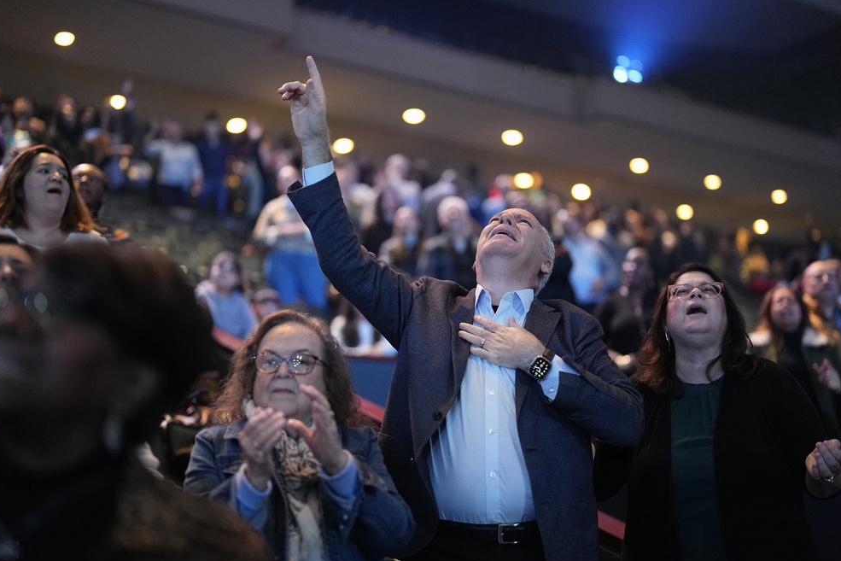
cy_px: 276
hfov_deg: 38.2
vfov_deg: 26.0
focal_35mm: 52
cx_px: 412
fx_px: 1215
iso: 5000
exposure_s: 1/500
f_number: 1.2
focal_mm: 50
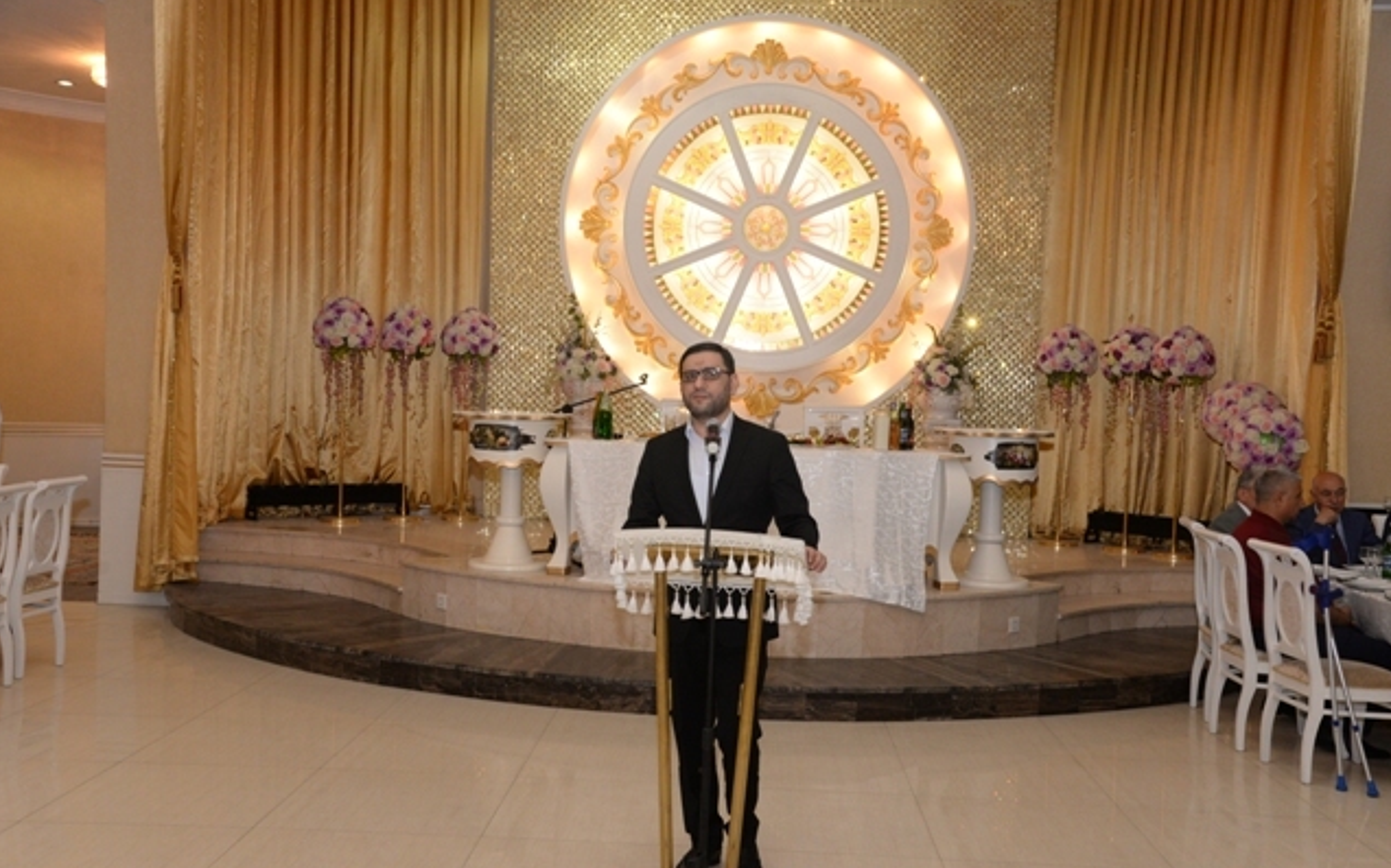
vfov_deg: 32.7
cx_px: 696
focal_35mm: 39
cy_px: 462
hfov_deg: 50.4
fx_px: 1478
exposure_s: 1/100
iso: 2200
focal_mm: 38
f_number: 6.3
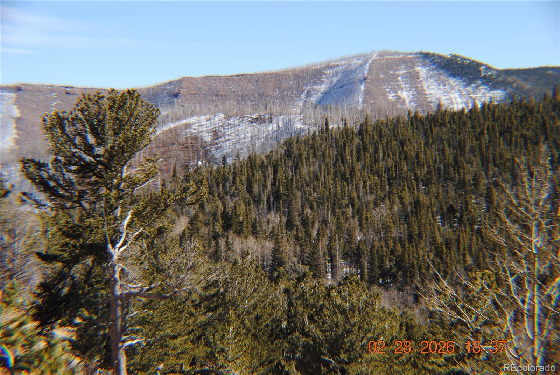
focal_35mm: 48
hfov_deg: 41.1
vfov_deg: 28.1
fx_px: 747
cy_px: 188
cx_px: 280
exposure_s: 1/200
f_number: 7.1
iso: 100
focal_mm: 32
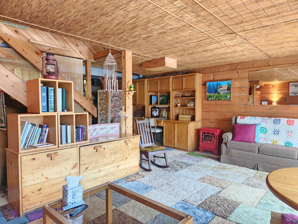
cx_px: 149
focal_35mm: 23
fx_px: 198
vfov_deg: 58.9
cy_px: 112
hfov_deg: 73.9
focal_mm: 5.4
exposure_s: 1/40
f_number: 1.8
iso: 640
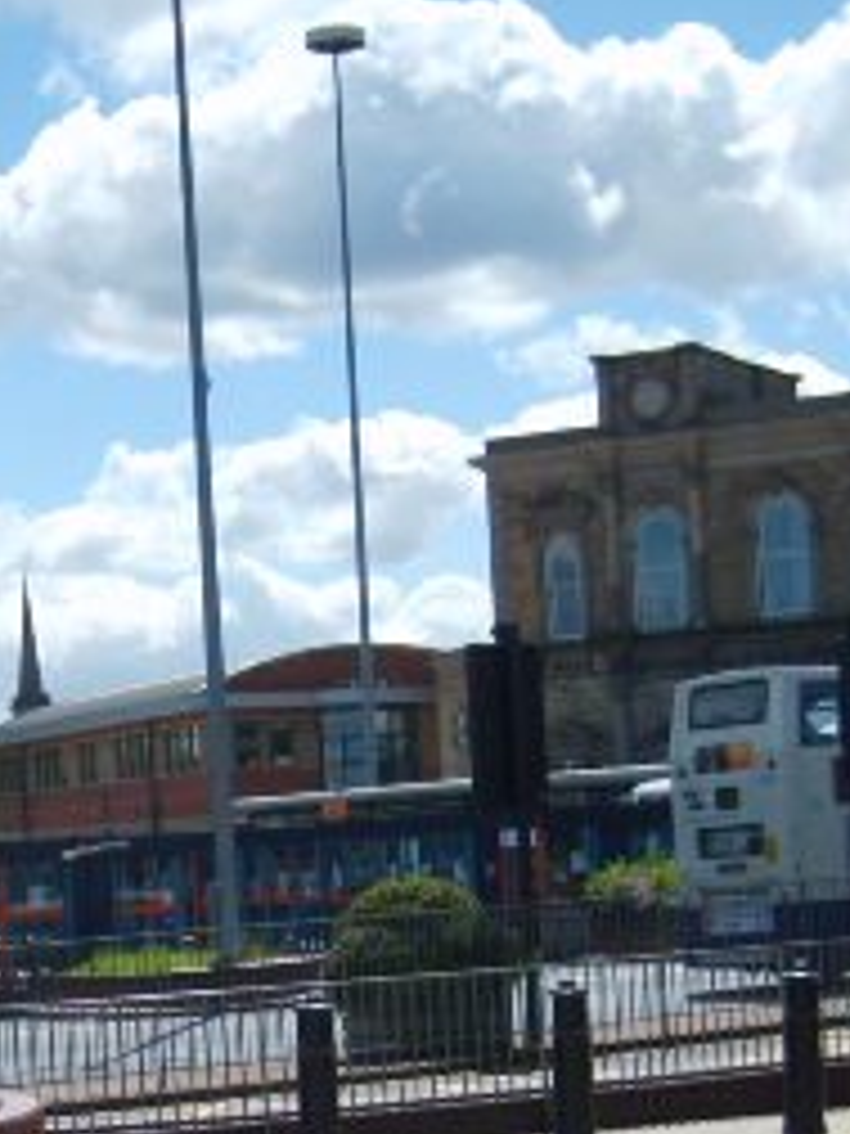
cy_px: 814
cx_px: 135
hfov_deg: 16.4
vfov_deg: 21.9
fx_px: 2914
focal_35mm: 89
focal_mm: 5.8
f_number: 7.1
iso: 50
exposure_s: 1/250
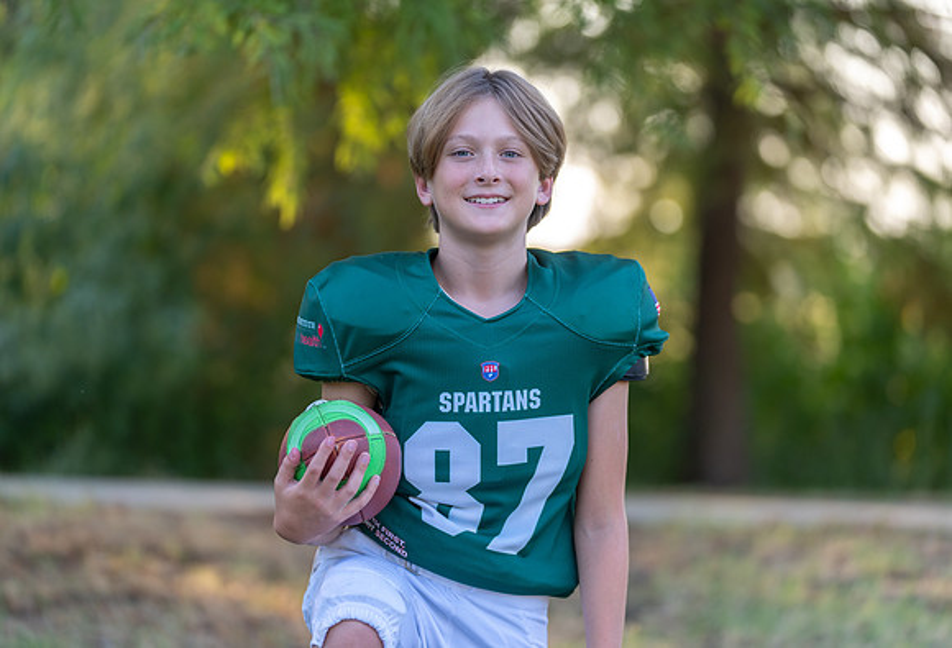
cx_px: 498
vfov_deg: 10.1
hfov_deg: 14.7
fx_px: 3678
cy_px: 316
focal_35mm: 138
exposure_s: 1/320
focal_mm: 133
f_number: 2.8
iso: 250
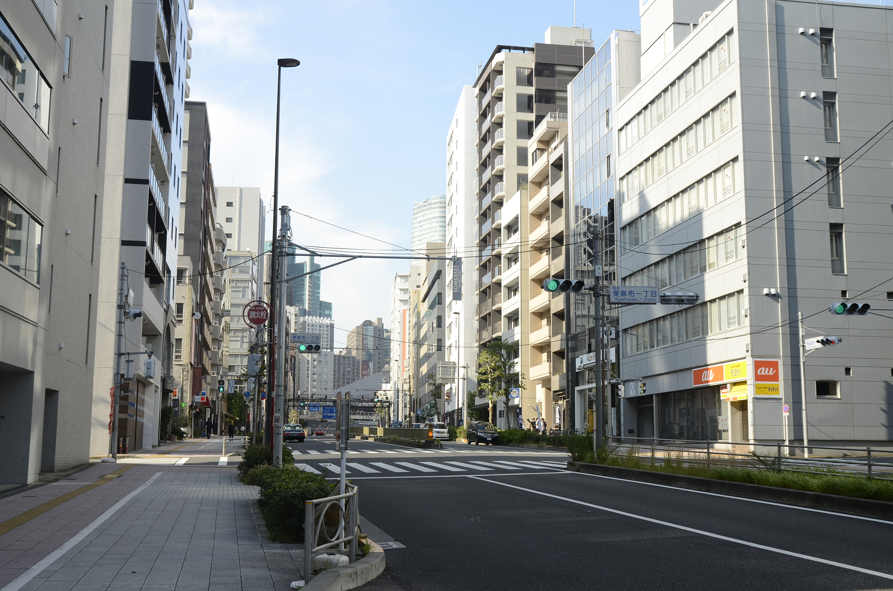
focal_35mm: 38
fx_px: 928
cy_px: 296
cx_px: 446
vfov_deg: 35.3
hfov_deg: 51.4
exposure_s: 1/250
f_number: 7.1
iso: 125
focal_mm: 25
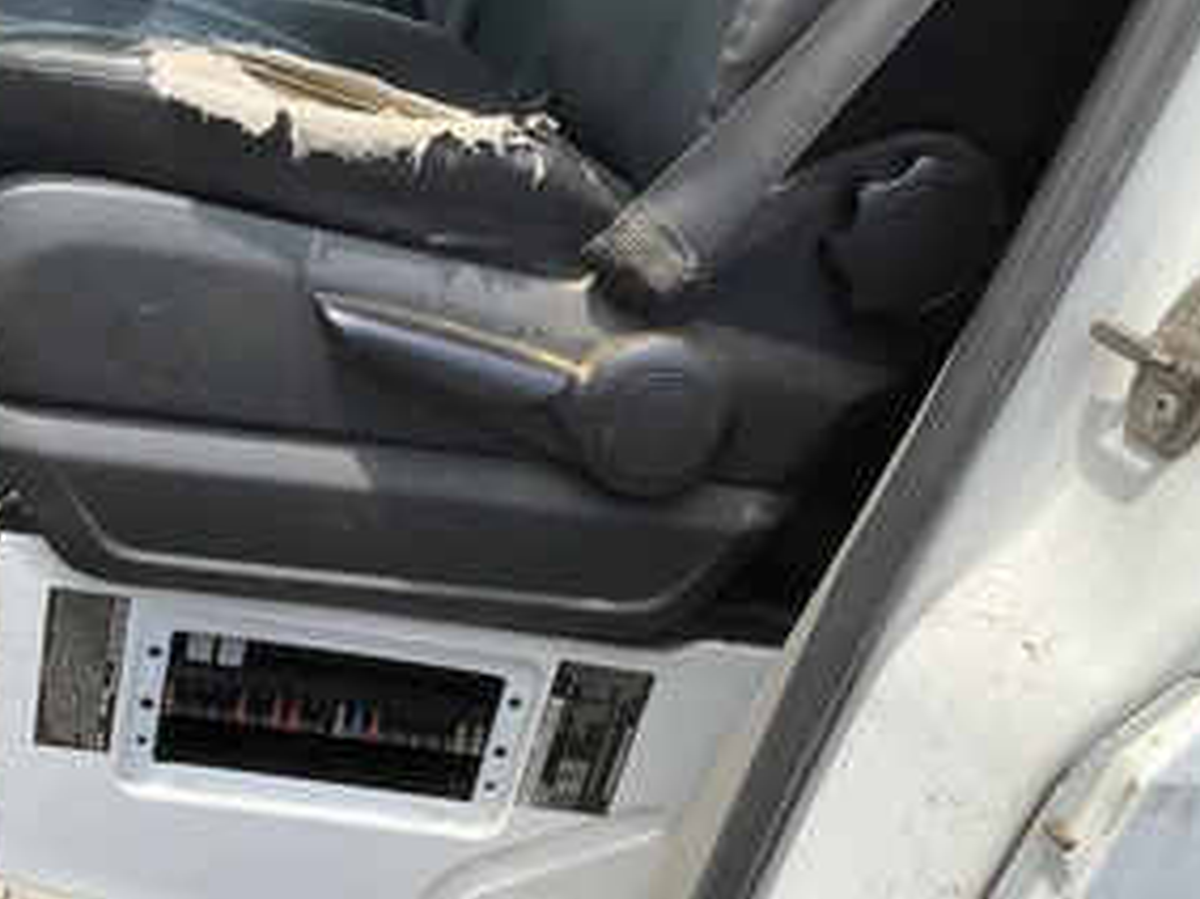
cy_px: 589
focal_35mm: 41
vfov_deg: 34.8
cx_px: 411
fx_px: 1421
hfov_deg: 45.2
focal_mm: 3
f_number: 1.8
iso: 25
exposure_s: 1/666
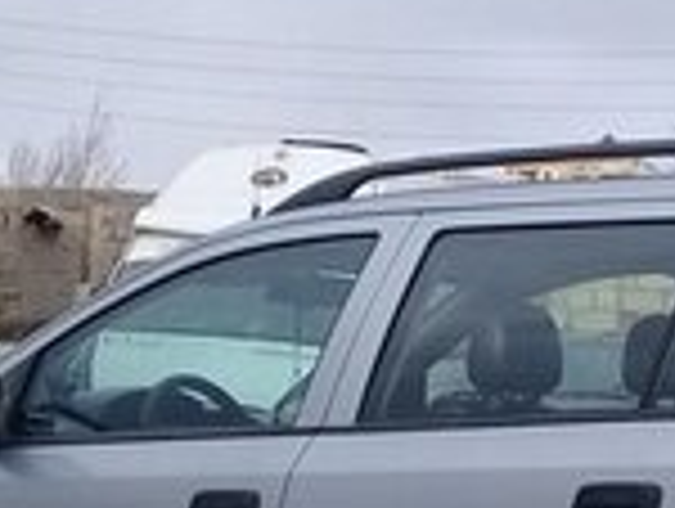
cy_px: 686
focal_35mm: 136
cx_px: 396
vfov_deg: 10.7
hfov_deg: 14.5
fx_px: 2656
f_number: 2.2
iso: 50
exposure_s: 1/917
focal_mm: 3.3
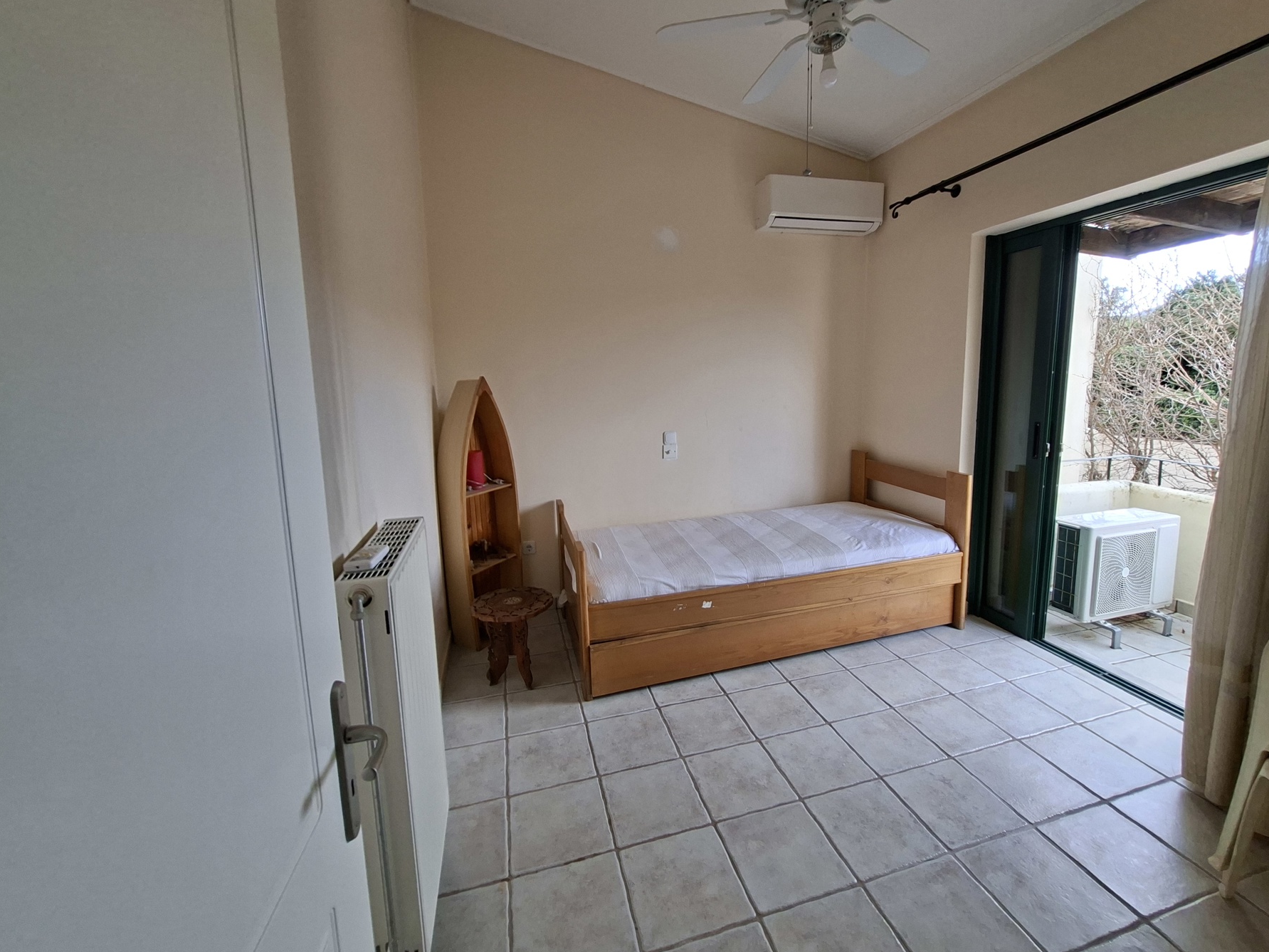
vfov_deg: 85.6
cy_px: 450
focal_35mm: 14
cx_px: 658
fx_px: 513
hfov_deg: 102.0
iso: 50
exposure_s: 1/60
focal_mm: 1.74
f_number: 2.2
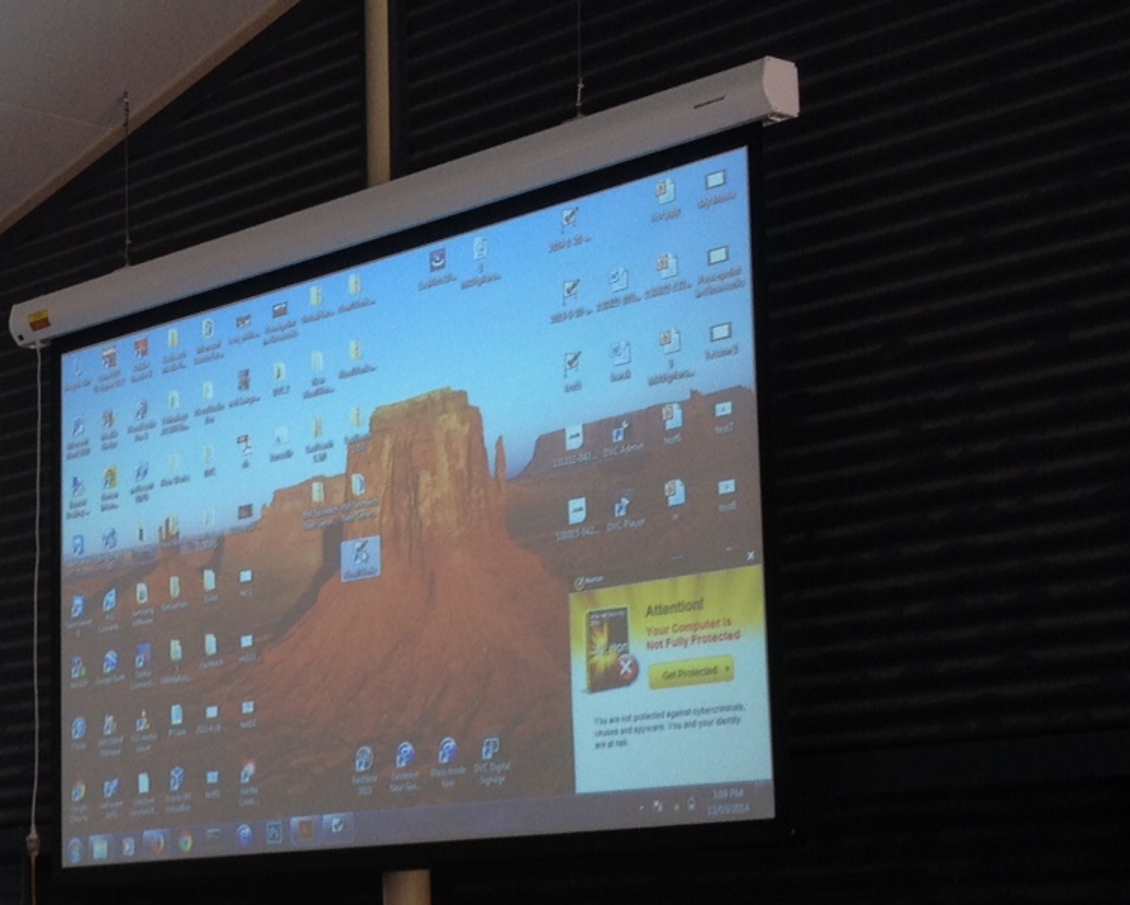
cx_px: -179
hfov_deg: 19.5
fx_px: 3111
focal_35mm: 93
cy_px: 573
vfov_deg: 16.5
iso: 50
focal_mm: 4.28
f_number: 2.4
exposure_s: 1/60
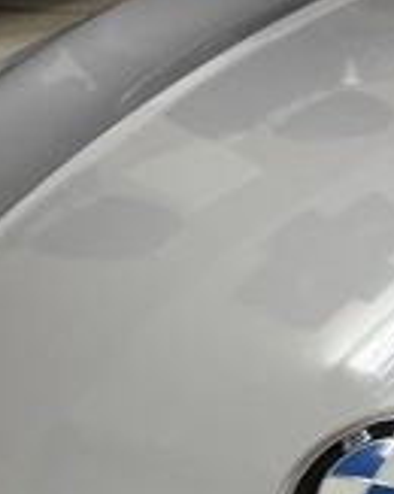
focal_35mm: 92
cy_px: 552
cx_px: 897
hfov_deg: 13.2
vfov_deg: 19.9
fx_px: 1344
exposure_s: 1/50
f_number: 1.78
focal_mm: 6.76
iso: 200
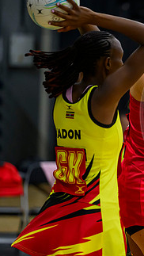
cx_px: 193
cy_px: 103
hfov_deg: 3.5
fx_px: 2366
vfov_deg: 6.2
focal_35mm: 349
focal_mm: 165
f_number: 2.8
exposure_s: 1/1250
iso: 4000
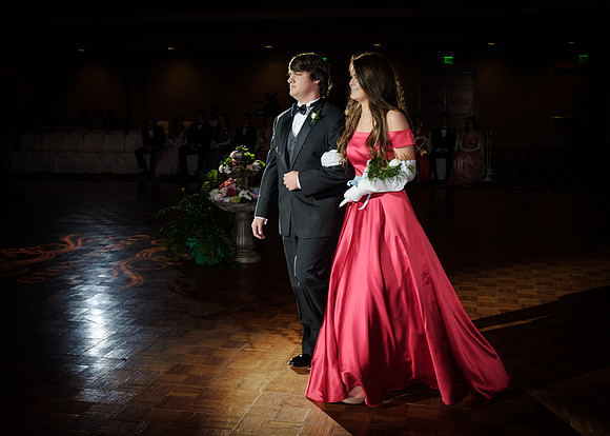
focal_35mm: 41
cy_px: 221
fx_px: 709
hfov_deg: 46.4
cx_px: 354
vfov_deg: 34.2
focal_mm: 22.7
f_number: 2.8
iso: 200
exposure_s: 1/125
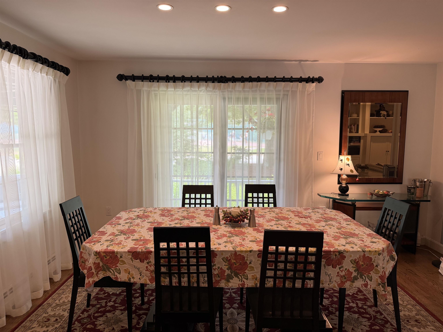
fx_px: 307
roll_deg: -0.4
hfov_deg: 71.6
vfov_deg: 56.8
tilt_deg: -6.0
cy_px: 166
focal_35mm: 24
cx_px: 222
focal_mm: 6.76
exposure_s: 1/120
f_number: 1.78
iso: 160
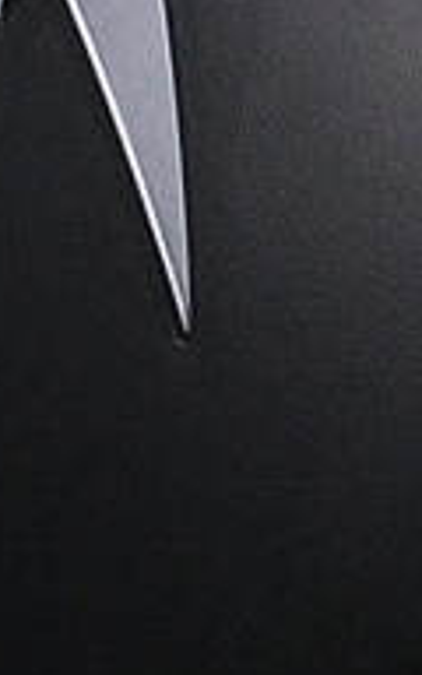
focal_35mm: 336
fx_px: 6183
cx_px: -158
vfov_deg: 6.3
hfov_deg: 3.9
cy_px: 373
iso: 4000
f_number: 4.5
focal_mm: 26
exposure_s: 1/50
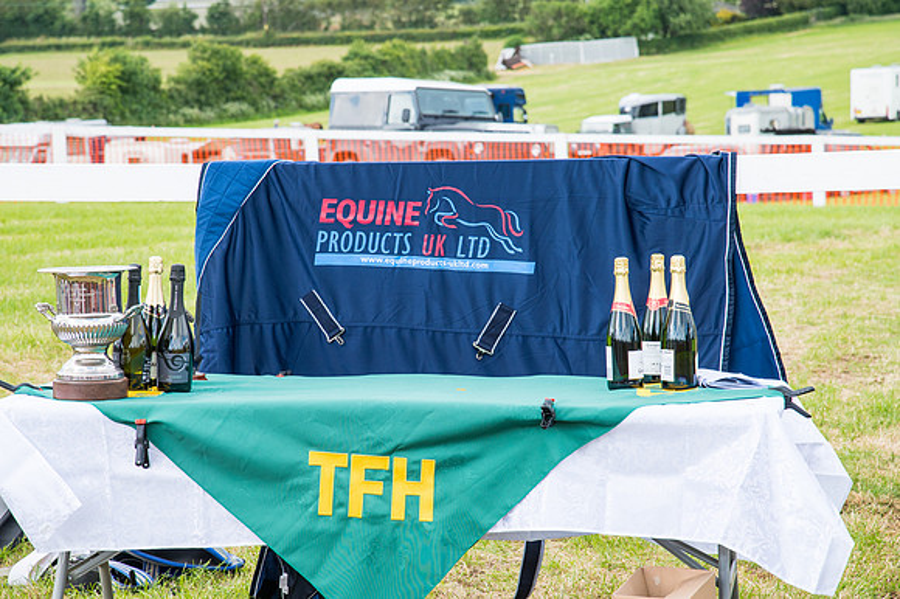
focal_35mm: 120
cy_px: 300
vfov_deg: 11.4
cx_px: 450
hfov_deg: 17.1
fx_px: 2998
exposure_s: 1/125
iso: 200
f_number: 8
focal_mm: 120
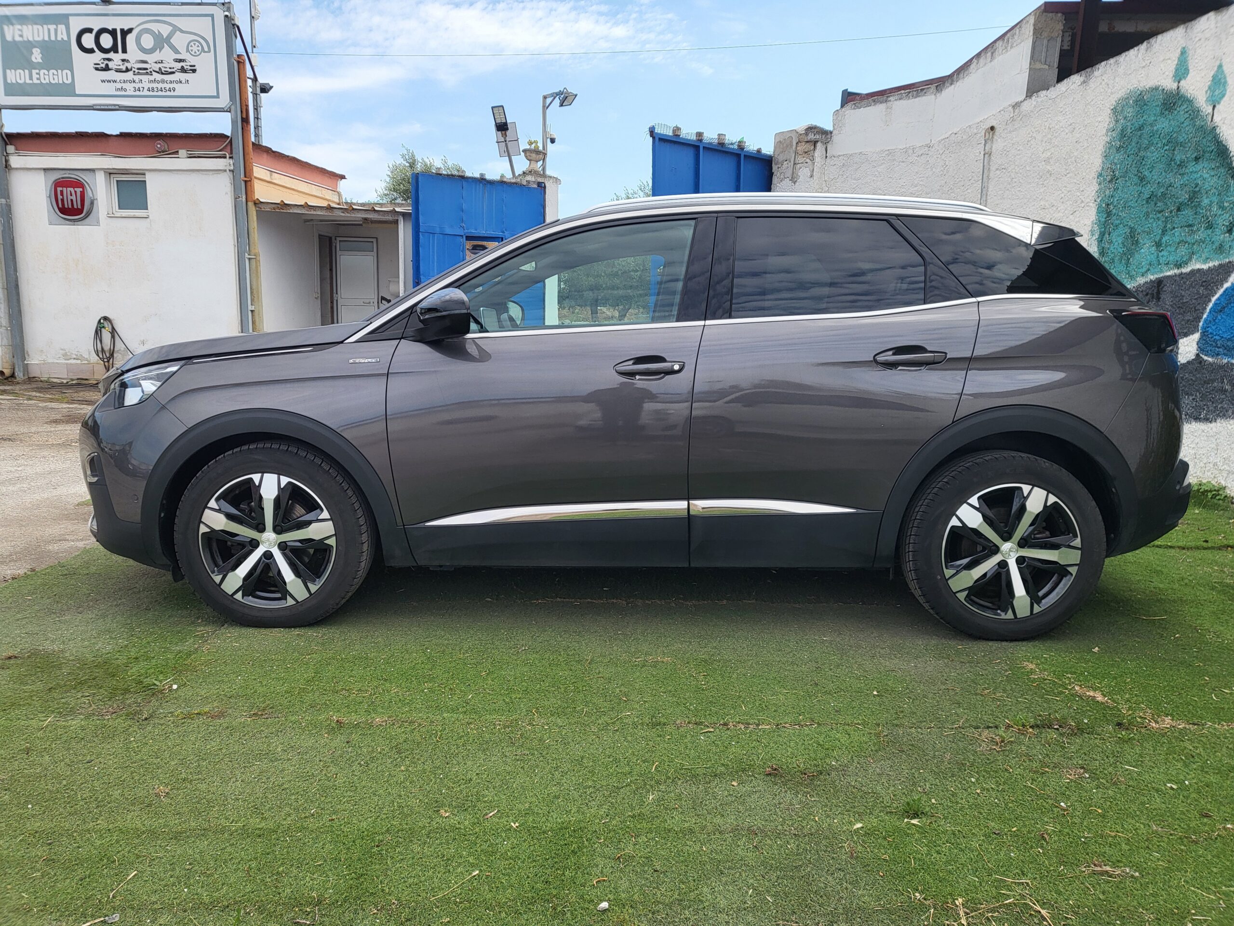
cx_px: 617
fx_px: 927
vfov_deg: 53.1
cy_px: 463
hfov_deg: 67.3
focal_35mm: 26
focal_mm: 4.25
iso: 50
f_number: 1.8
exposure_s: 1/1804
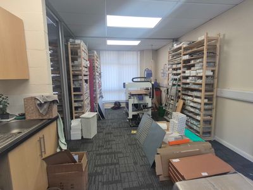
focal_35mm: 13
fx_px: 95
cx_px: 126
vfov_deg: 89.9
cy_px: 95
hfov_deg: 106.2
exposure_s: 1/100
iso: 80
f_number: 2.2
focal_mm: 1.74
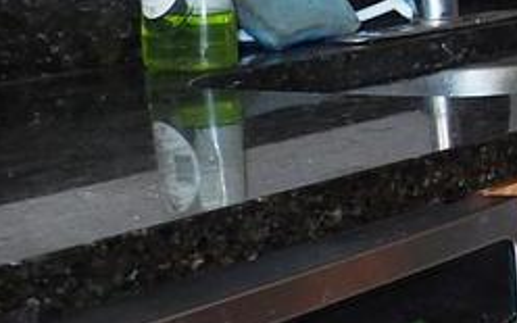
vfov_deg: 11.6
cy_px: -46
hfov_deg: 12.9
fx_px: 1564
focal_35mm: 111
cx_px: 1326
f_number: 4
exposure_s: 1/60
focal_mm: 9
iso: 640
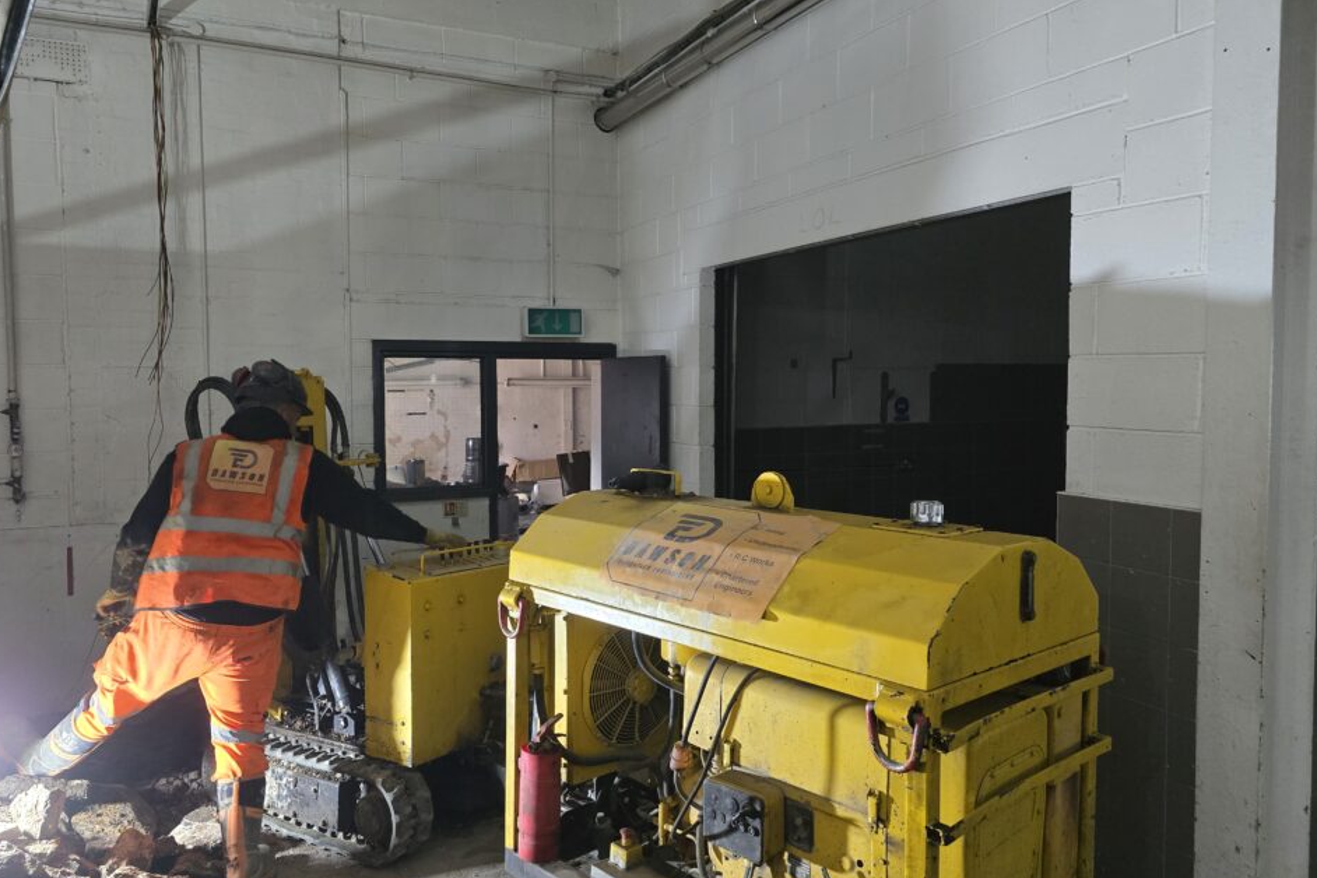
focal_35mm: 26
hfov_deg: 69.4
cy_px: 443
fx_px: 951
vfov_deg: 49.6
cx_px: 631
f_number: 1.7
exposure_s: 1/100
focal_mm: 6.3
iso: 1000
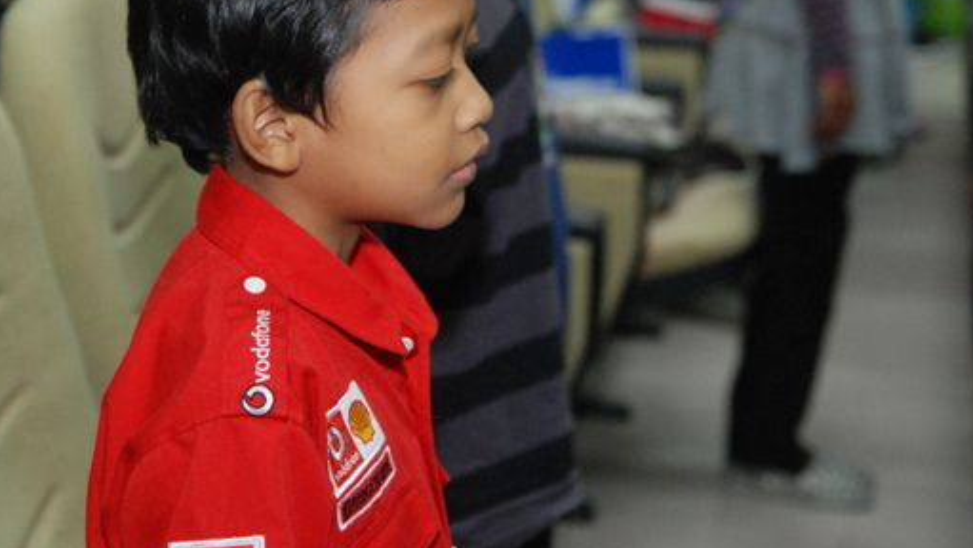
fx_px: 2861
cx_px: 449
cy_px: 63
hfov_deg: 19.3
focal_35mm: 111
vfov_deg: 10.9
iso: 1250
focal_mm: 45
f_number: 3.2
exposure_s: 1/125
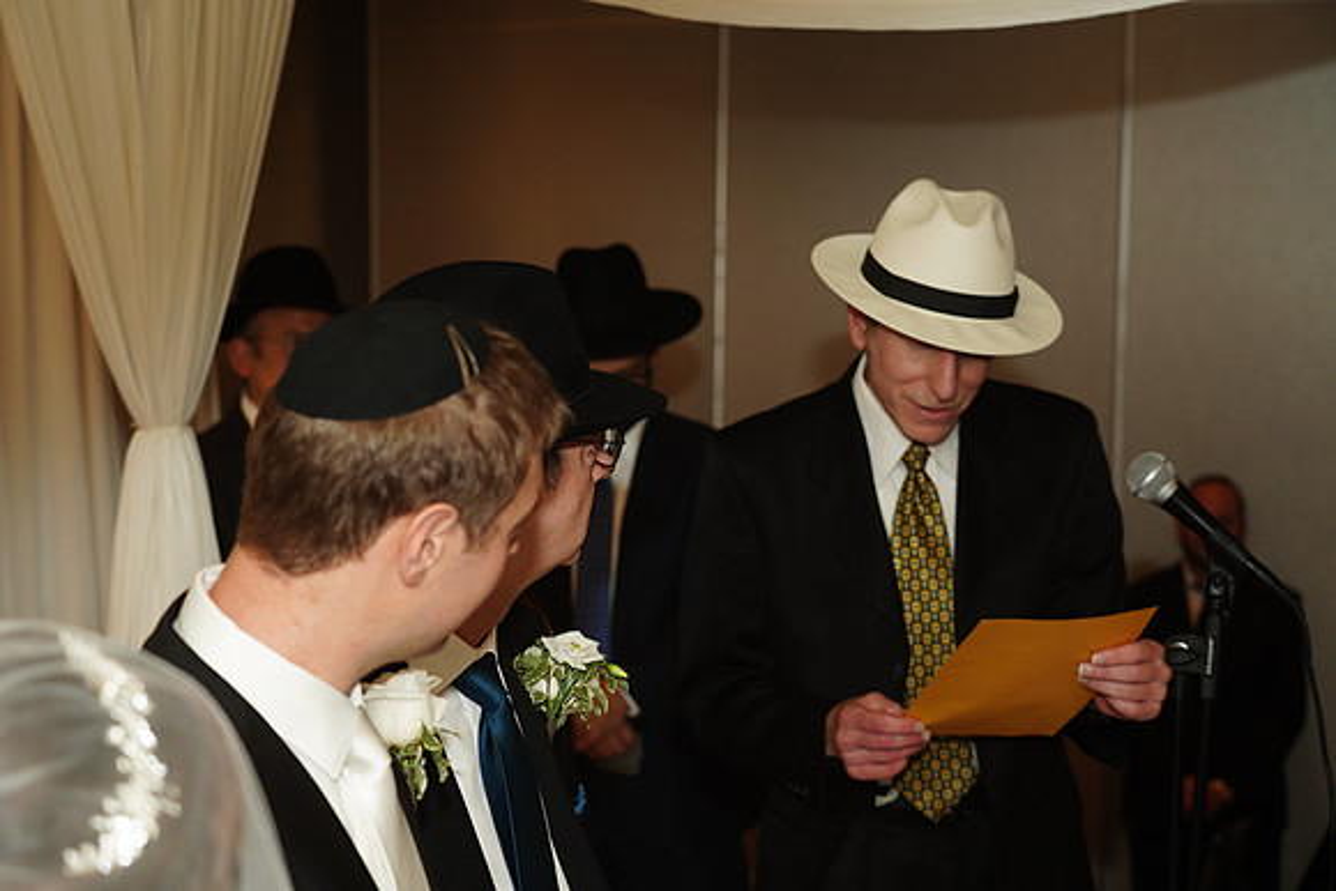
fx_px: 2190
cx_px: 668
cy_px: 446
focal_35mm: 59
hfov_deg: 33.9
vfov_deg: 23.0
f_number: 4
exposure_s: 1/100
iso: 640
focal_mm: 59
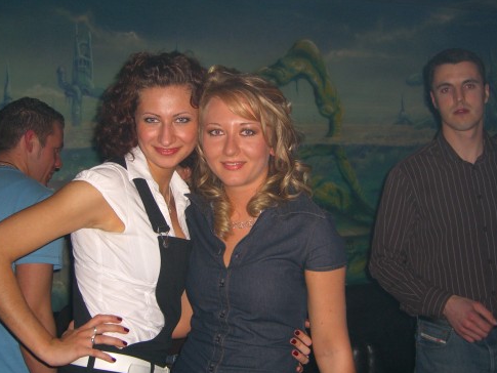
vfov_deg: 30.9
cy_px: 180
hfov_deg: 40.4
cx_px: 246
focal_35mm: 47
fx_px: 675
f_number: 2.8
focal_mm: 7.9
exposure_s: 1/60
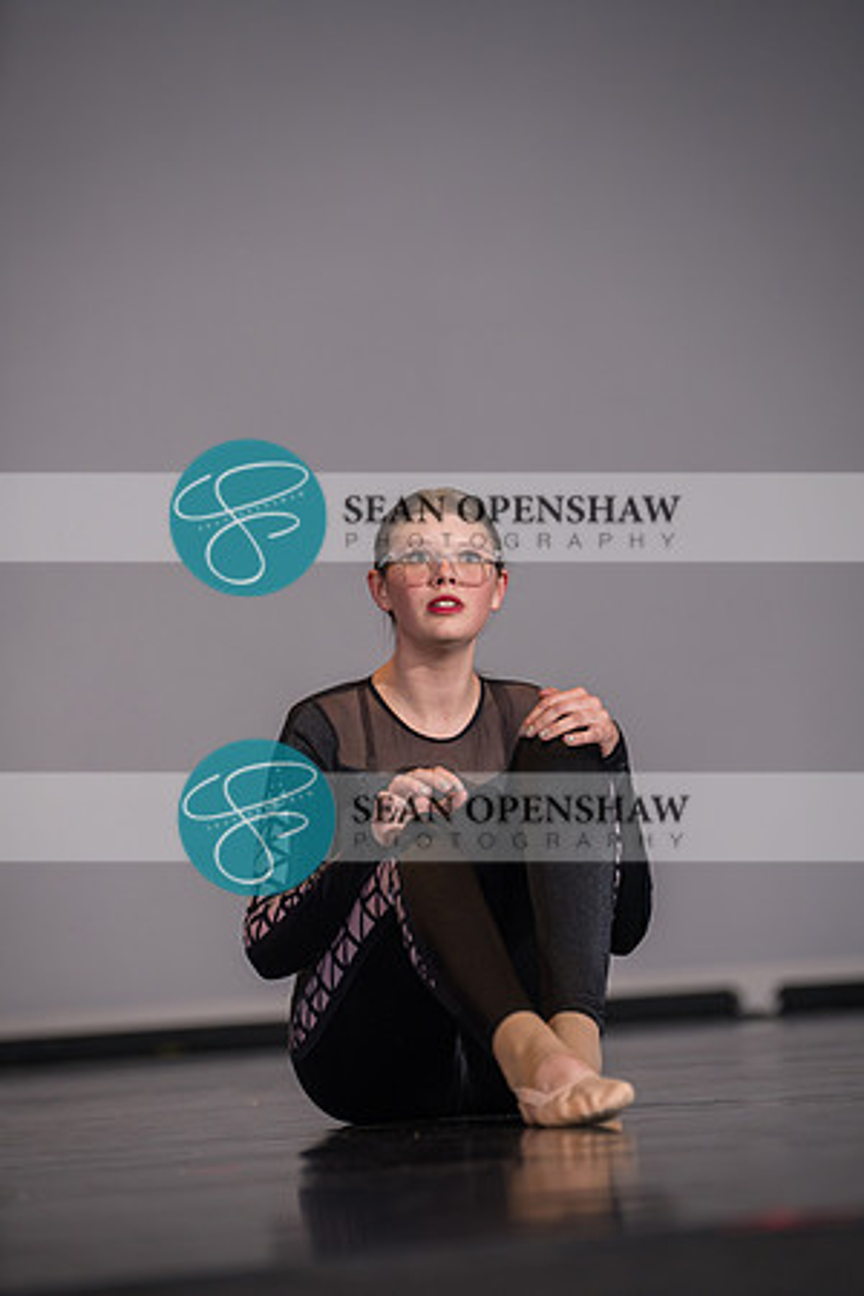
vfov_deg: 14.3
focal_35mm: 143
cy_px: 648
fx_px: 5148
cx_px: 432
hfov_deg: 9.6
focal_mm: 143
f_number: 3.2
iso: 400
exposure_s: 1/500
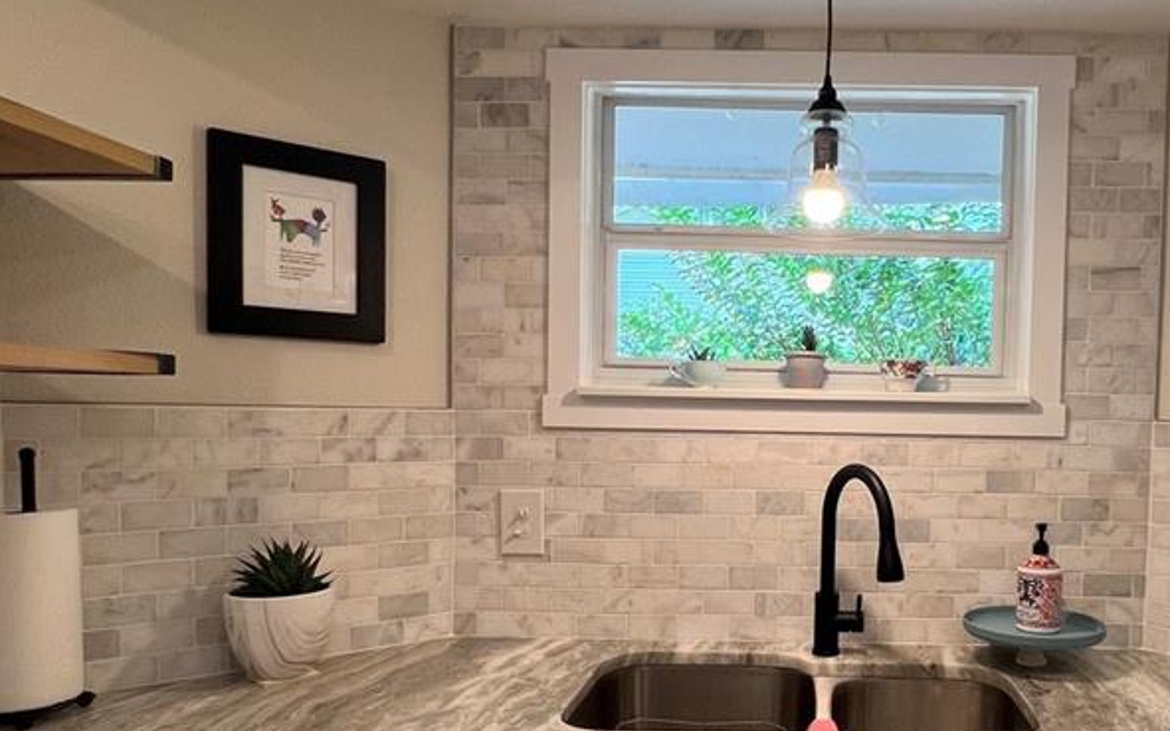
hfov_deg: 64.5
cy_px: 456
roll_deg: -1.4
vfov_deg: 44.2
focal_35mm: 28
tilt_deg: -2.4
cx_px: 794
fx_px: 893
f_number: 1.8
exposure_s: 1/120
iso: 100
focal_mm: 1.57
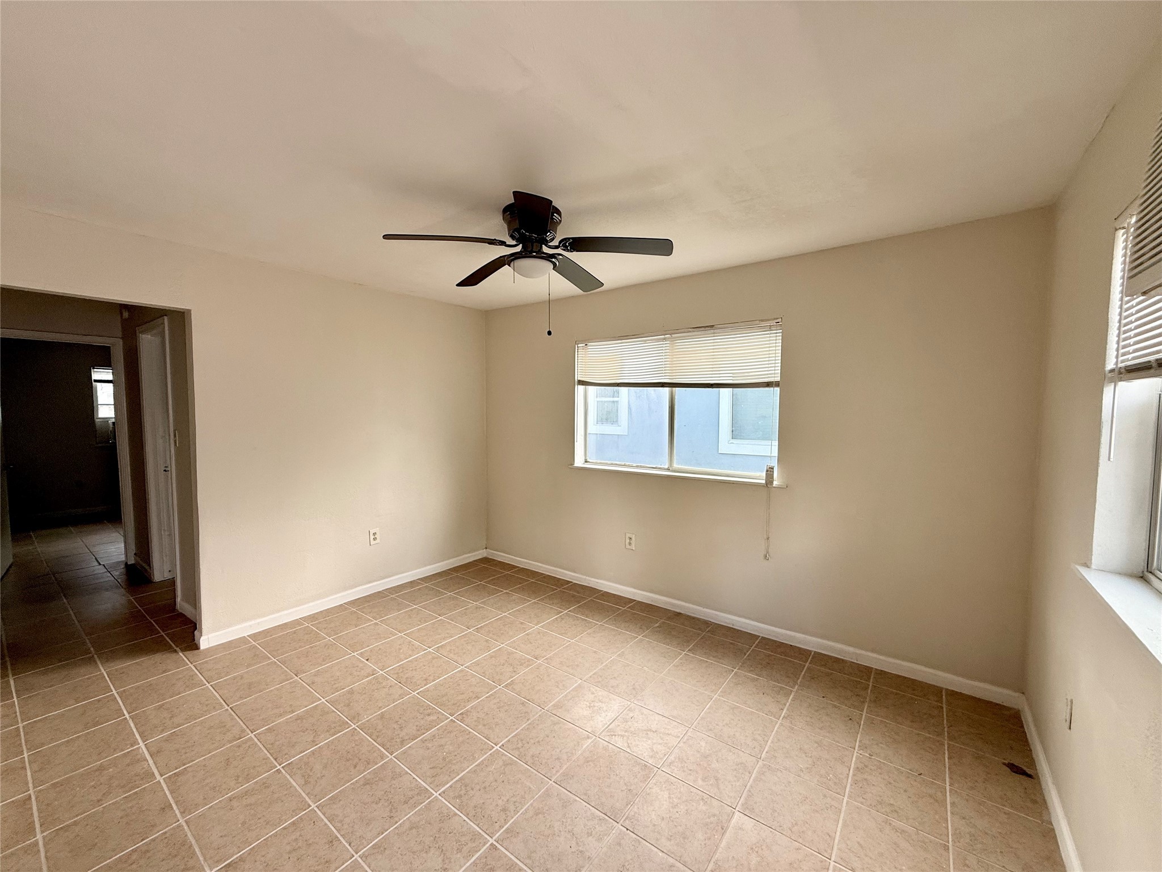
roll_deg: +0.0
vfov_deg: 85.7
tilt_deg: -2.8
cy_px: 436
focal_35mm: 14
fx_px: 470
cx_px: 581
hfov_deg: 102.1
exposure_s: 1/99
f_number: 2.2
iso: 64
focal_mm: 2.22
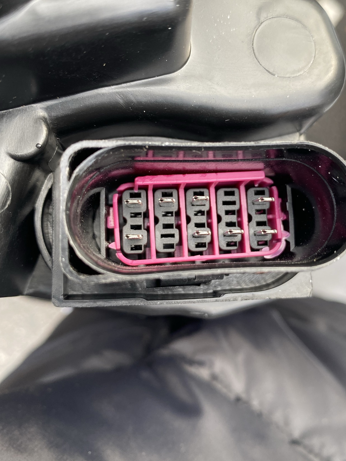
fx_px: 426
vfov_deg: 56.5
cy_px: 194
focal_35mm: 32
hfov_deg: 44.0
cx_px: 201
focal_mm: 4.25
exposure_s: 1/121
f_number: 1.8
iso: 80
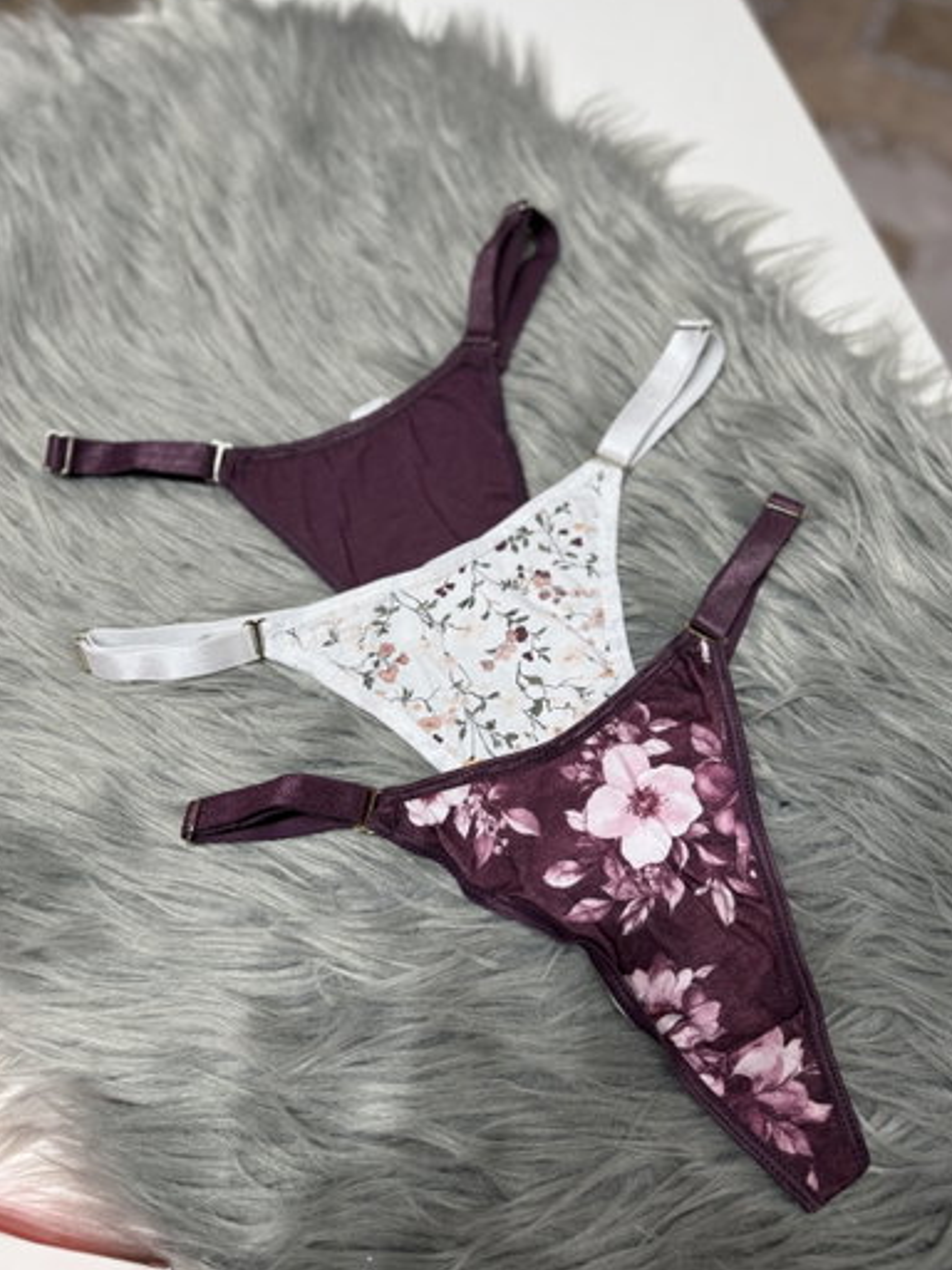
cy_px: 624
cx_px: 476
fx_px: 917
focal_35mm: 25
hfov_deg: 54.9
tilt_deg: -70.5
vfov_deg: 69.4
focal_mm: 6.76
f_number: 1.78
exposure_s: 1/100
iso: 200
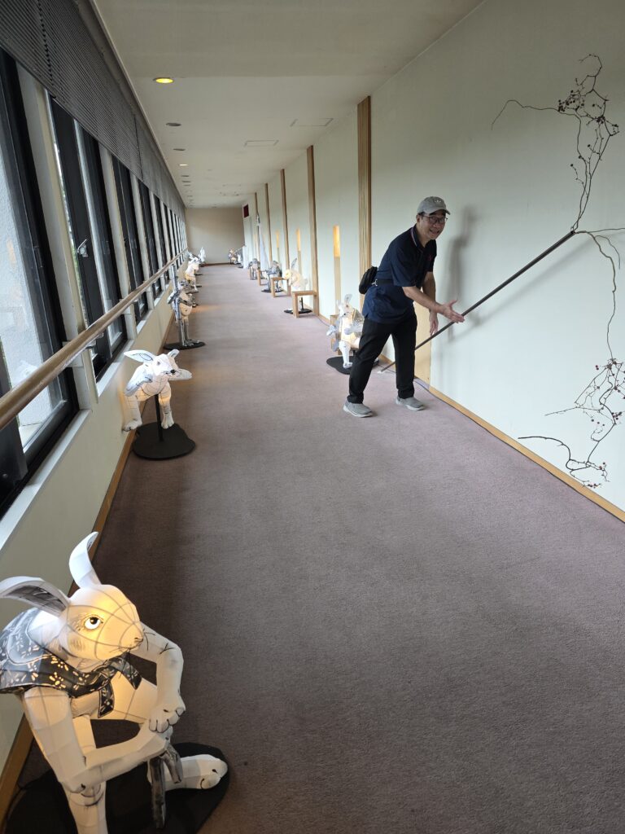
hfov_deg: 58.9
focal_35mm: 23
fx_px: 554
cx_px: 312
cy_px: 417
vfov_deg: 73.9
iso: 160
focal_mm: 6.3
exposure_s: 1/120
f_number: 1.7
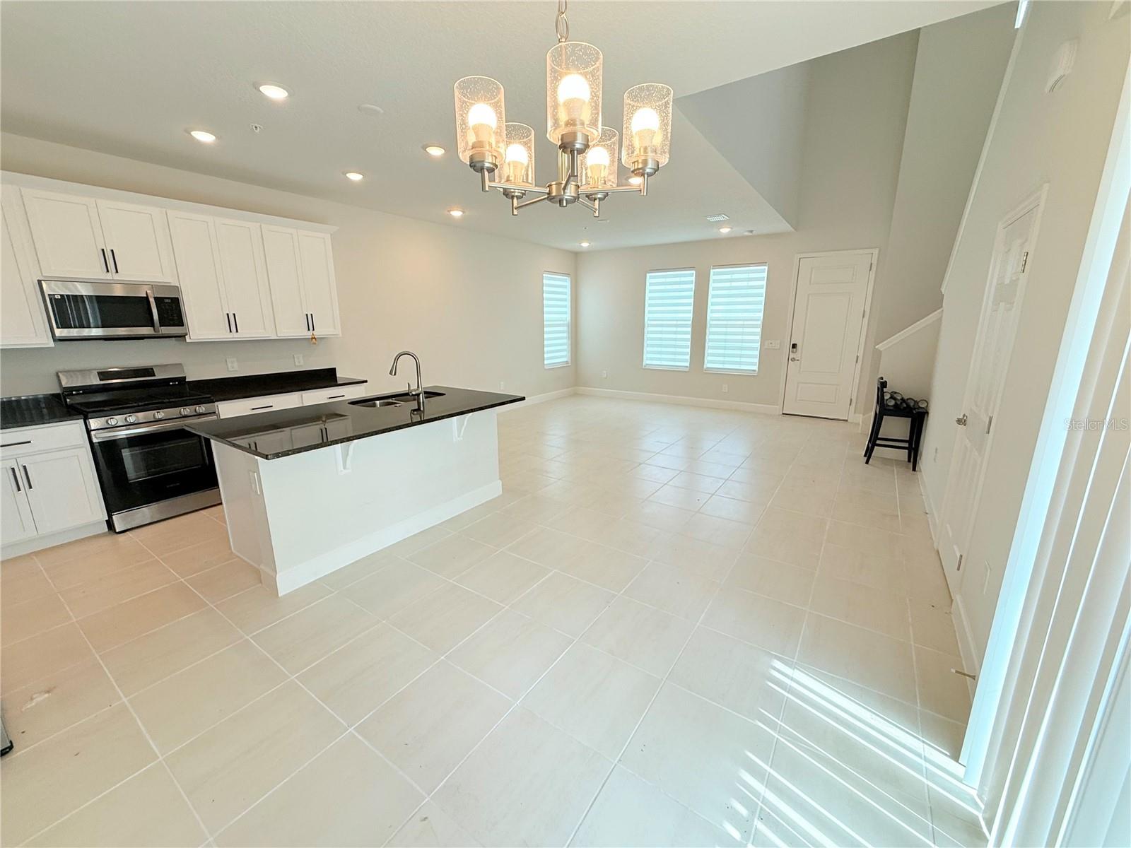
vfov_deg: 85.7
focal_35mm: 14
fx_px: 457
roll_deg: +0.2
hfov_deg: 102.1
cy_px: 424
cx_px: 566
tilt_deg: -13.0
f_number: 2.2
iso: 64
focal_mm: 2.22
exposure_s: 1/120
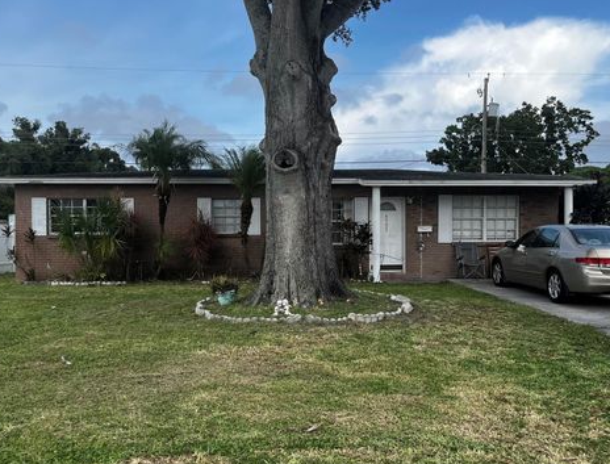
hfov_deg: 63.1
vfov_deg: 50.1
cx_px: 288
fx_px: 496
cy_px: 225
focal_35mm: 28
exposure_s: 1/2463
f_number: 1.6
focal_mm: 5.1
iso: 50
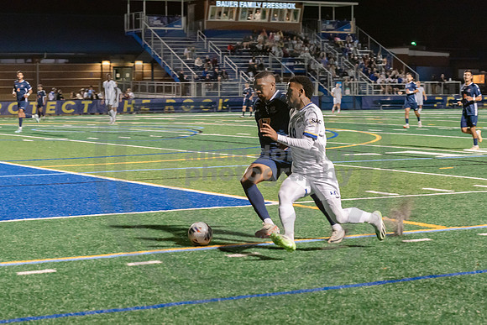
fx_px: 1229
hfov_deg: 22.4
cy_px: 211
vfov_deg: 15.0
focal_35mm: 91
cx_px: 244
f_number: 4
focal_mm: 70
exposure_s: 1/400
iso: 2500
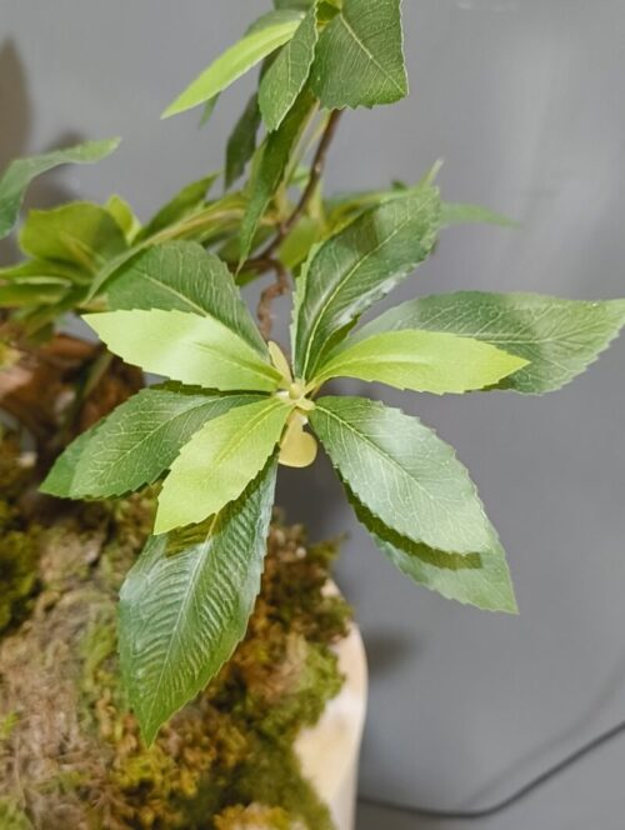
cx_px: 312
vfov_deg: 43.8
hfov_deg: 33.7
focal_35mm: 43
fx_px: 1033
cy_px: 415
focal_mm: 5.56
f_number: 1.87
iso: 469
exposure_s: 1/50
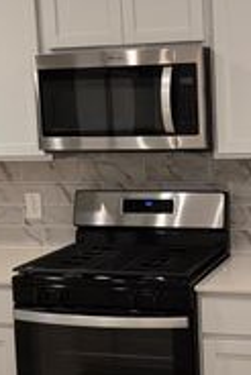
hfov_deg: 20.6
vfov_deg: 30.9
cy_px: 197
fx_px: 678
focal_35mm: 65
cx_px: 222
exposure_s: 1/120
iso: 200
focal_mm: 5.4
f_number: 1.8
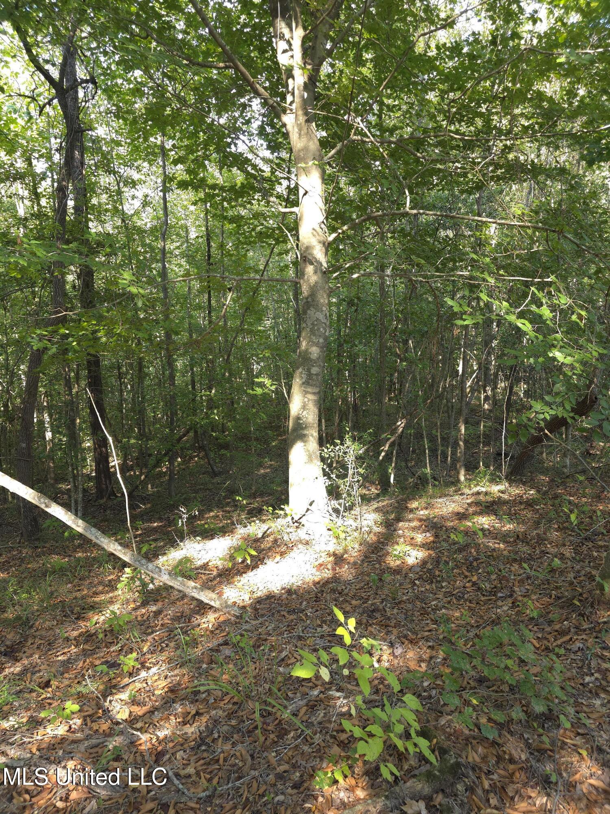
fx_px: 540
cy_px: 407
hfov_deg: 58.9
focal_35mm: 23
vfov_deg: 73.9
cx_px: 305
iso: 64
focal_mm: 6.3
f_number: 1.7
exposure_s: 1/60
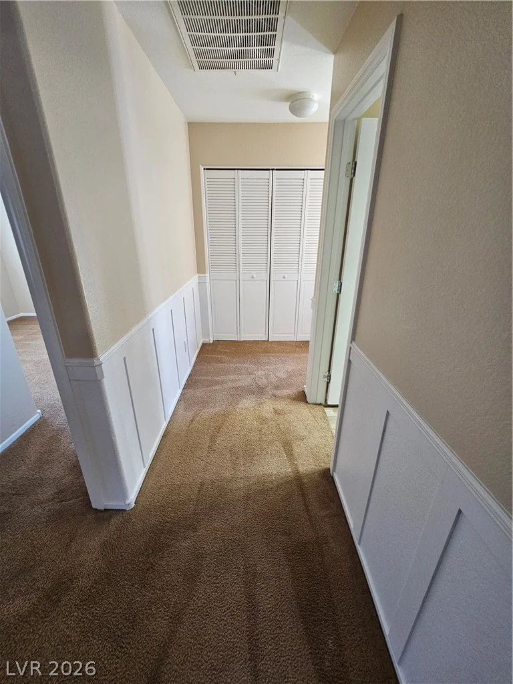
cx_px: 256
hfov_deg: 89.9
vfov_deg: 106.2
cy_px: 342
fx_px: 257
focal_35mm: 13
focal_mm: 2.2
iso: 320
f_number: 2.2
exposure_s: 1/40
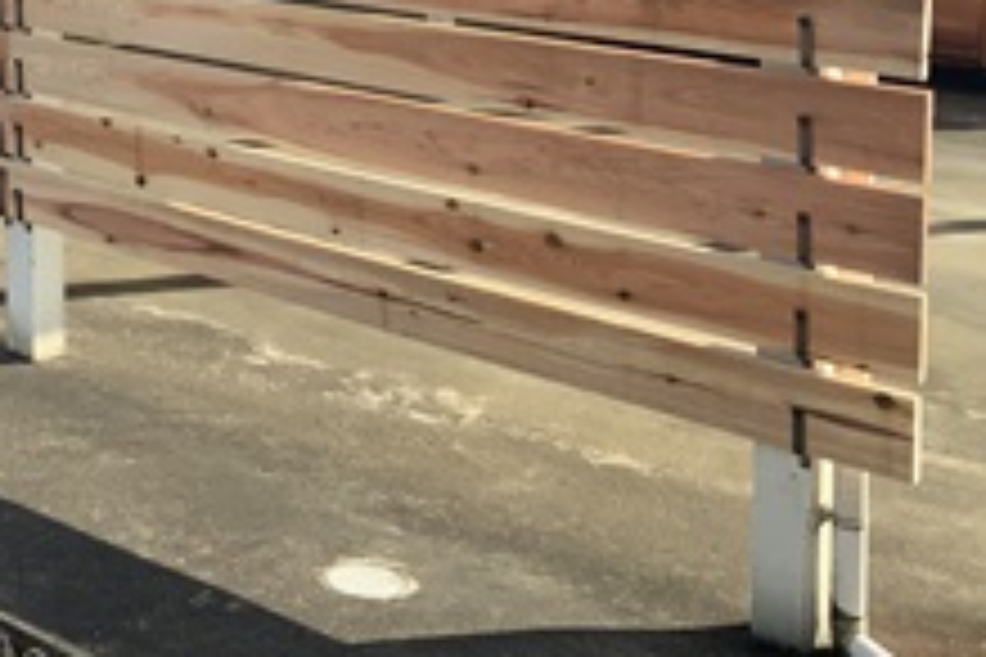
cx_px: 45
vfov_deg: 20.7
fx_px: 1698
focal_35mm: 62
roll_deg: +0.6
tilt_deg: -3.8
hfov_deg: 30.5
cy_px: -90
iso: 16
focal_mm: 3
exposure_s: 1/1121
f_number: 1.8
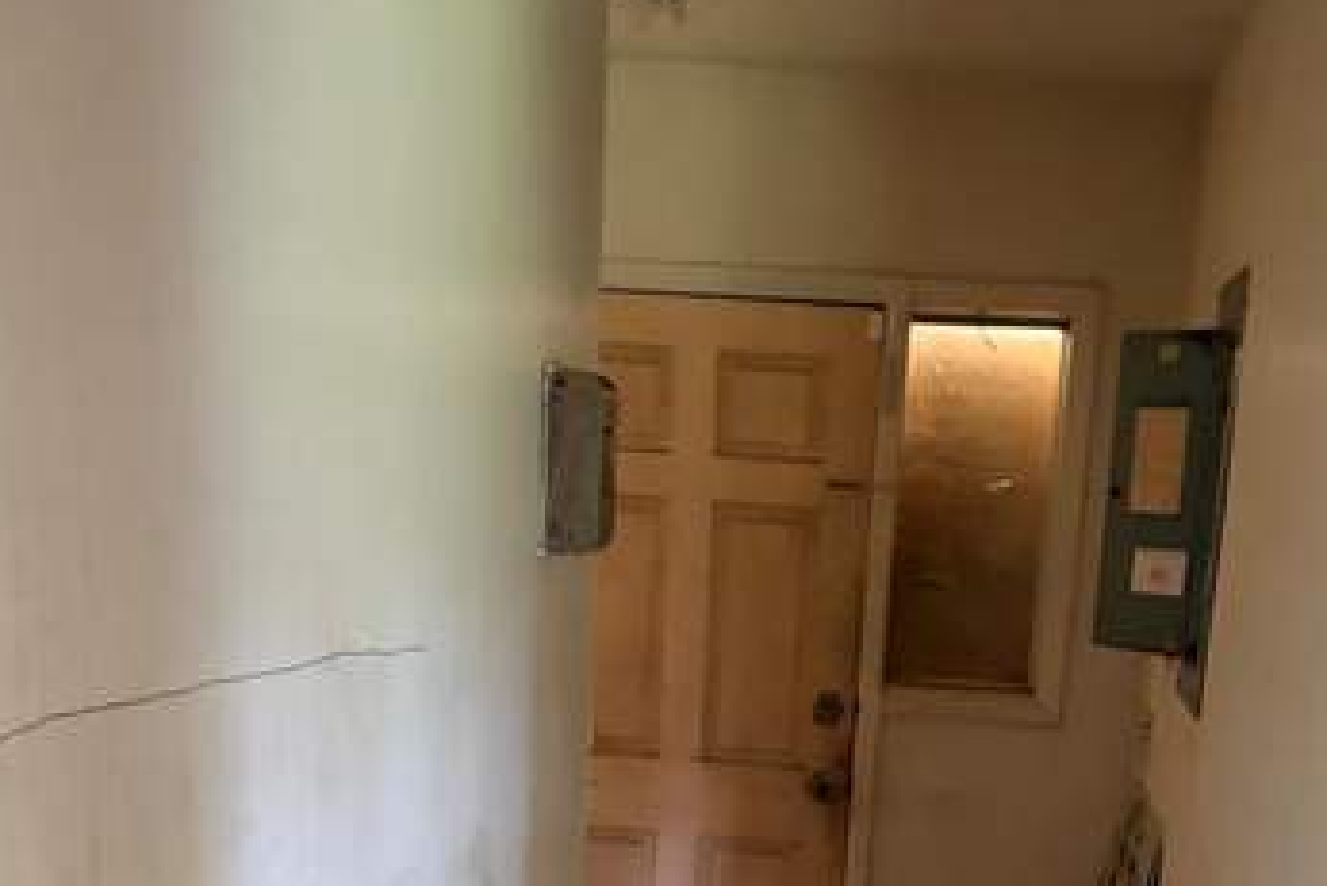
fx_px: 1844
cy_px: 898
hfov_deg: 39.4
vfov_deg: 25.6
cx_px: 813
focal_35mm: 50
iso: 640
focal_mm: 5.96
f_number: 1.6
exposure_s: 1/33
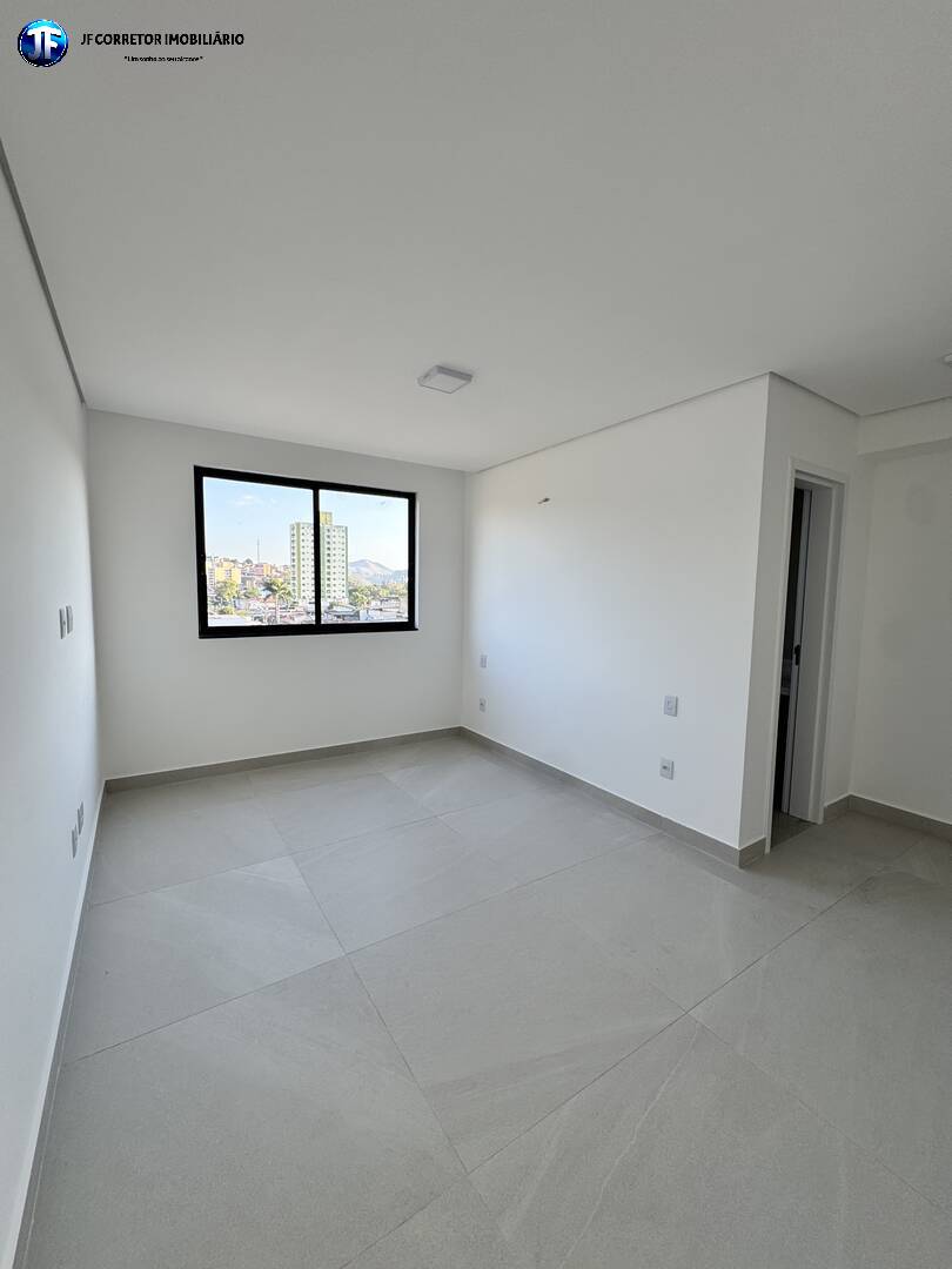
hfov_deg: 85.7
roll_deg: -0.1
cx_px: 476
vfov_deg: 102.1
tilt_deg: -4.0
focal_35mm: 14
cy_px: 634
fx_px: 513
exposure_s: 1/129
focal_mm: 2.22
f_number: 2.2
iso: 40
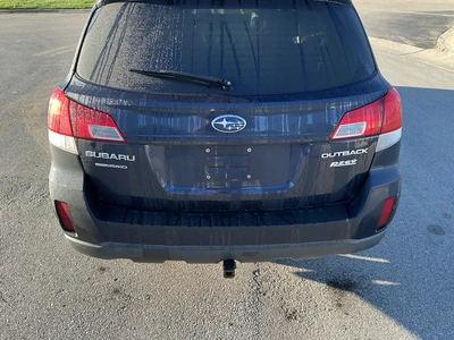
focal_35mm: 28
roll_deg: +0.3
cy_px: 170
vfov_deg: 49.7
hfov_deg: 63.4
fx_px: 367
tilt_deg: -27.9
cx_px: 227
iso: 20
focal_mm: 3
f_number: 1.8
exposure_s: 1/142
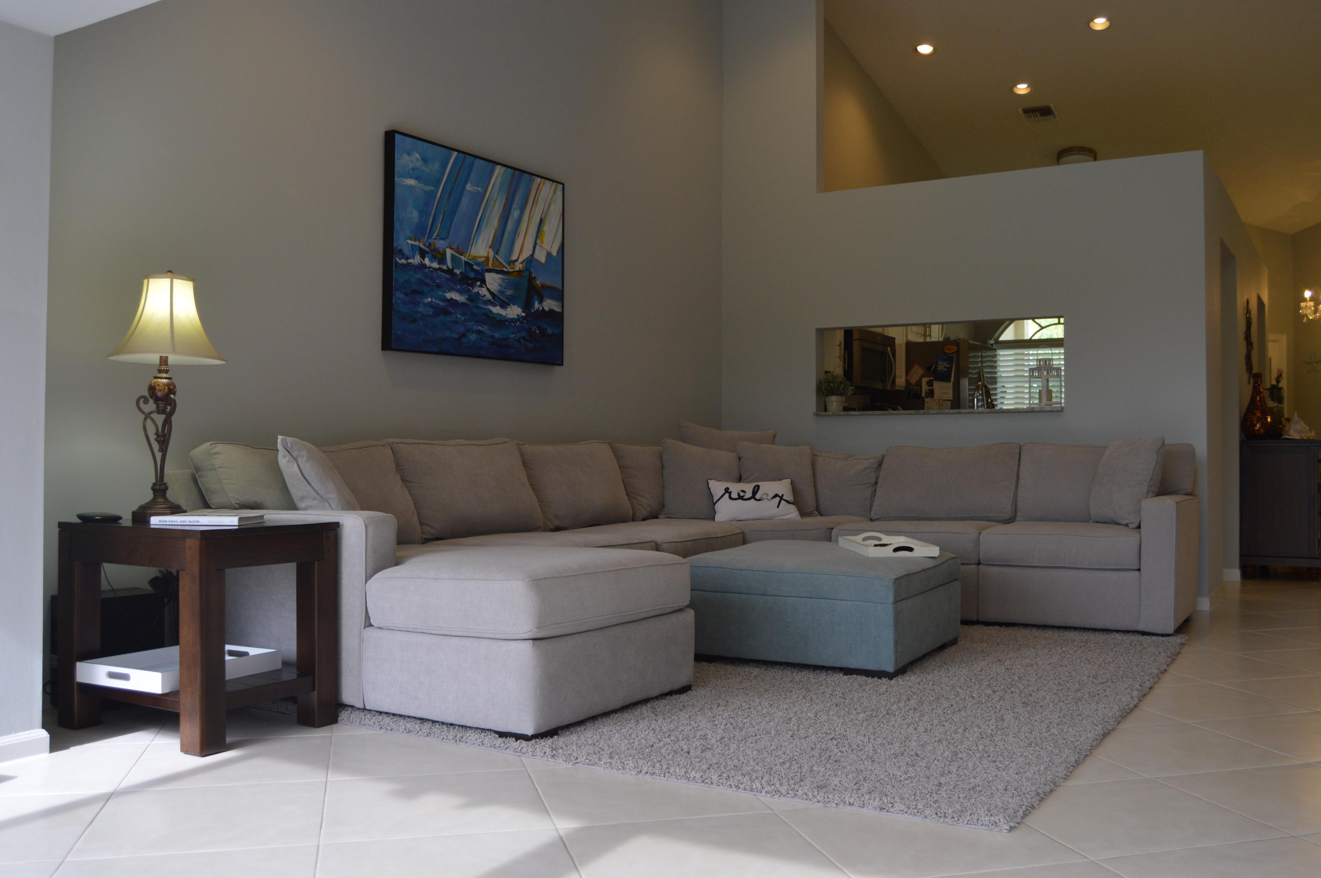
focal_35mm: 30
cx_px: 660
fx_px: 1100
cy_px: 439
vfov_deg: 43.5
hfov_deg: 62.0
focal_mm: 20
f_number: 5
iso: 400
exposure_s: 1/100
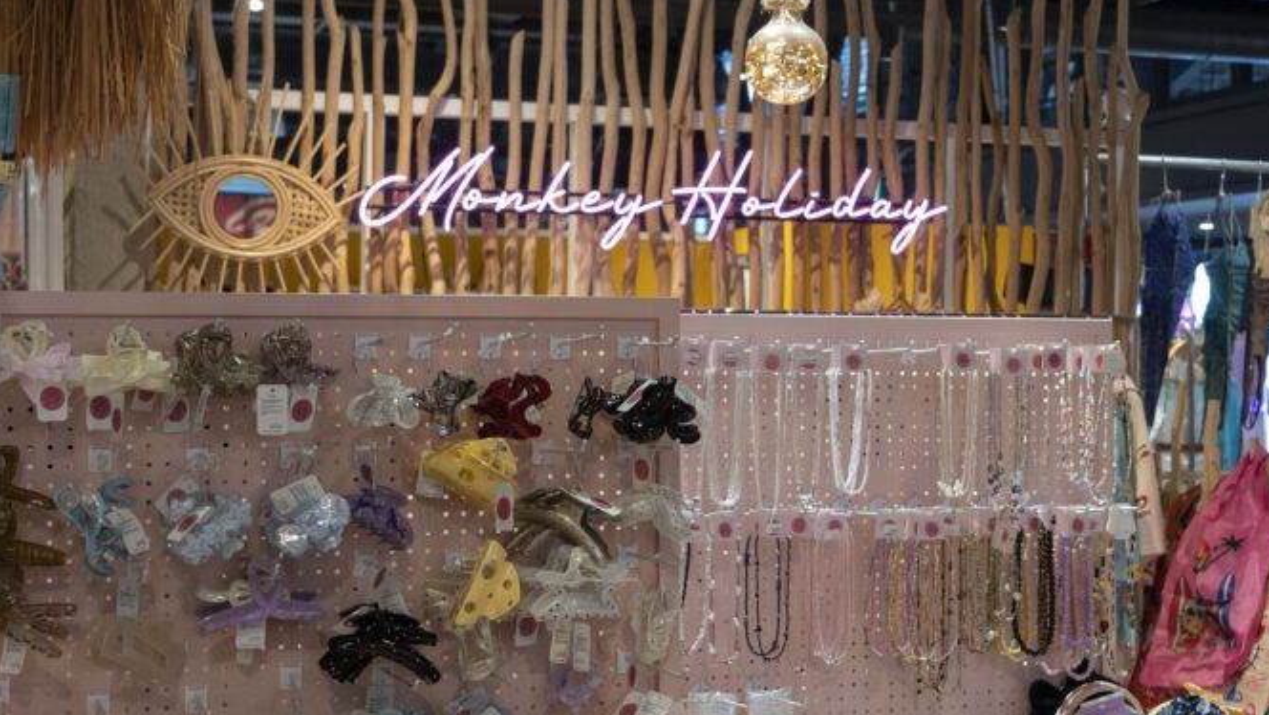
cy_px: 328
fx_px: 2121
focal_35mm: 63
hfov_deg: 33.2
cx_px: 763
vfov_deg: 19.1
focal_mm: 39
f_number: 5
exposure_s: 1/160
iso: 2000
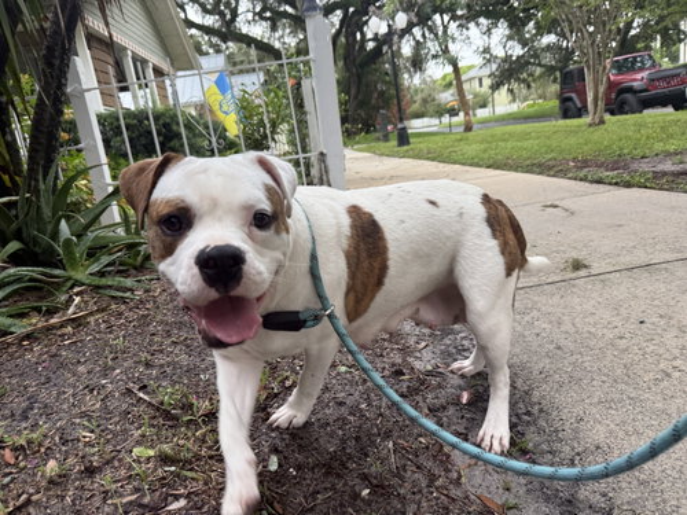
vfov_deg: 56.8
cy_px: 258
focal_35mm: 24
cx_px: 344
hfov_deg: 71.6
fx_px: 476
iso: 200
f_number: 1.78
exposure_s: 1/121
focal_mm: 6.76
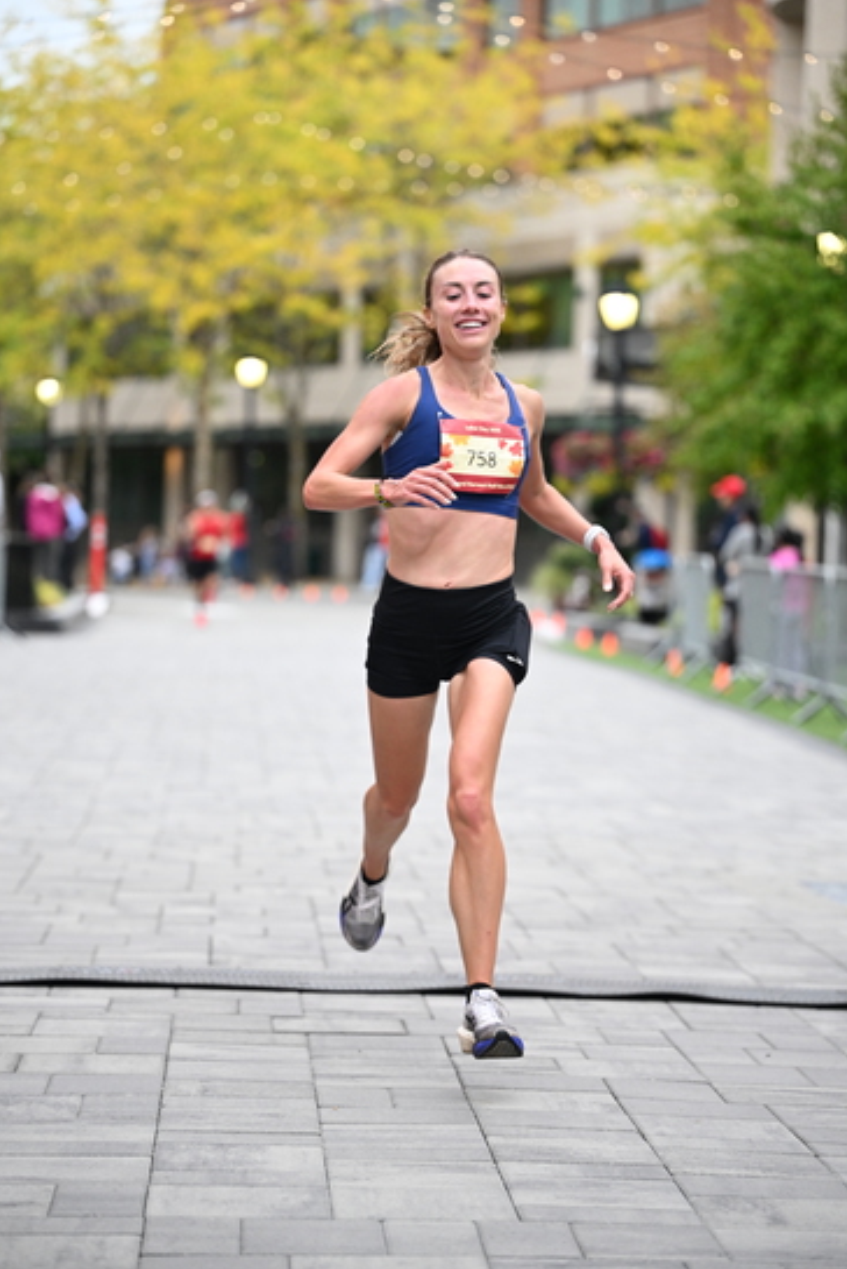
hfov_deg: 11.8
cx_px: 425
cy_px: 636
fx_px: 4088
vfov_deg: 17.6
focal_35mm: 116
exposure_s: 1/1000
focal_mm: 115
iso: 1600
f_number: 2.8
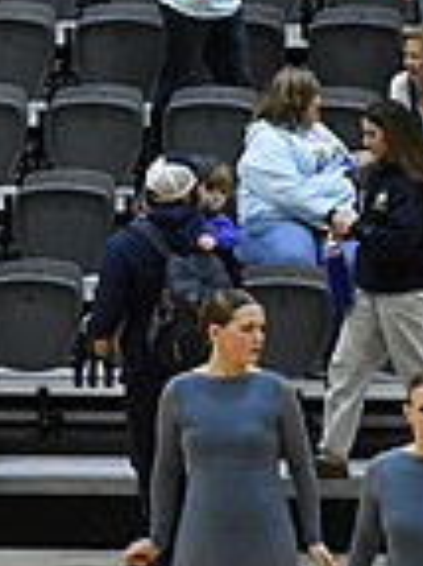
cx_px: 1127
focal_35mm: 409
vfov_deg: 4.8
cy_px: 612
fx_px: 6674
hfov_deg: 3.6
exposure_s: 1/500
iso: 5000
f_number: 4
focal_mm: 70
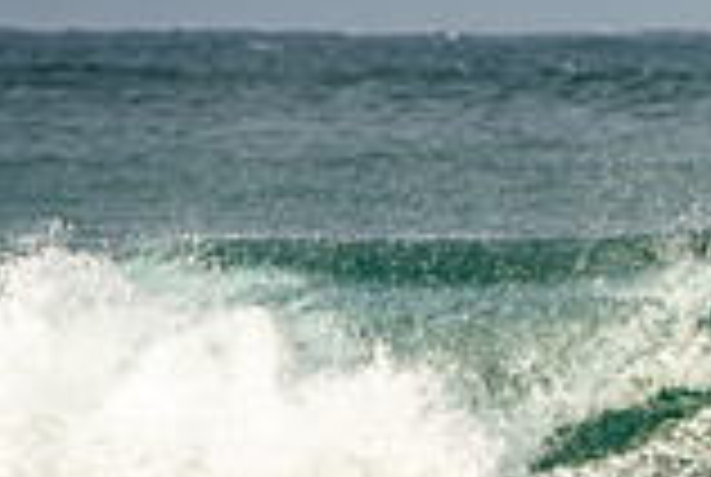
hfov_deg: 1.9
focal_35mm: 1098
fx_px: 21726
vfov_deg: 1.3
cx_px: 1120
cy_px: 488
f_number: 5.6
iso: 200
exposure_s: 1/1250
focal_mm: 200
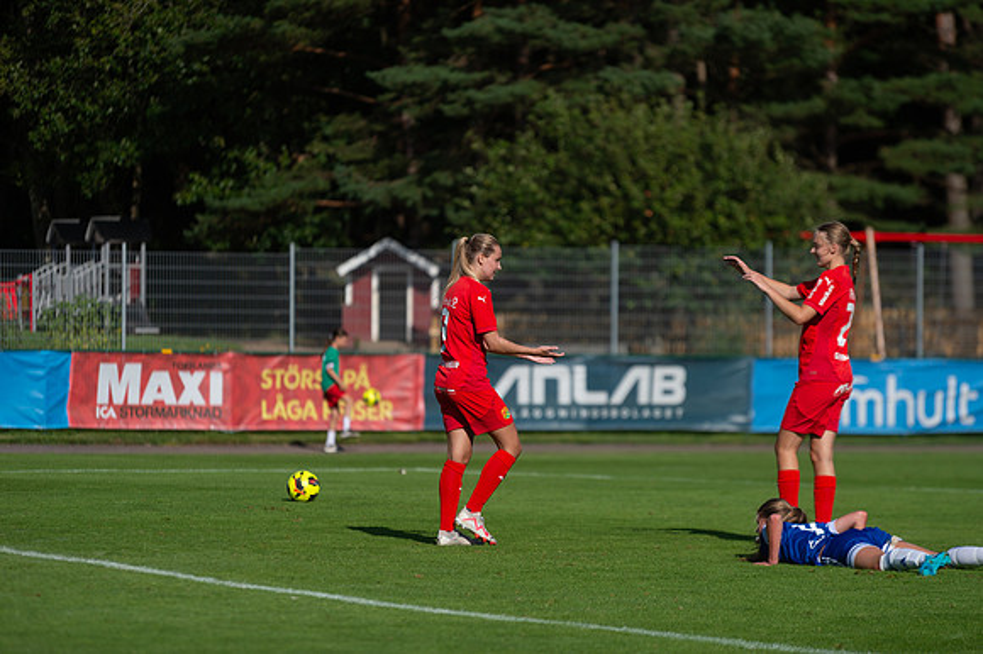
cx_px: 492
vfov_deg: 6.9
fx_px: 5458
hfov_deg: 10.3
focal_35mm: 200
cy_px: 327
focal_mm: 200
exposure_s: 1/3200
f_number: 3.2
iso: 100
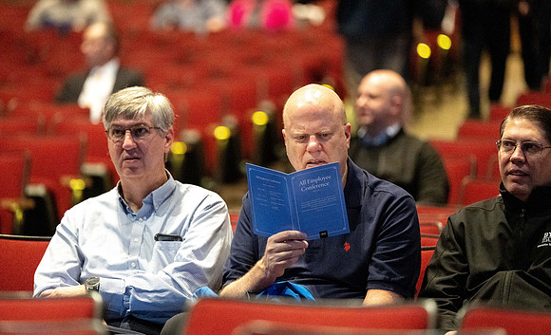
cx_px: 259
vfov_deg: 5.8
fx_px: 3314
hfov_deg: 9.5
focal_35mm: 222
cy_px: 136
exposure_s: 1/160
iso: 12800
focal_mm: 200
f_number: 2.8
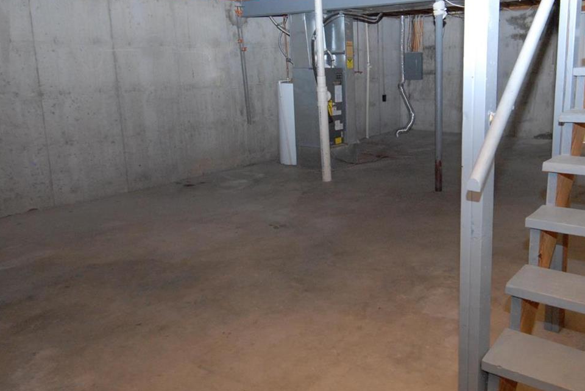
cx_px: 386
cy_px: 153
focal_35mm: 30
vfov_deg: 43.4
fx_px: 488
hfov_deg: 60.5
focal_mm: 12
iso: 1000
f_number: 7.1
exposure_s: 1/60
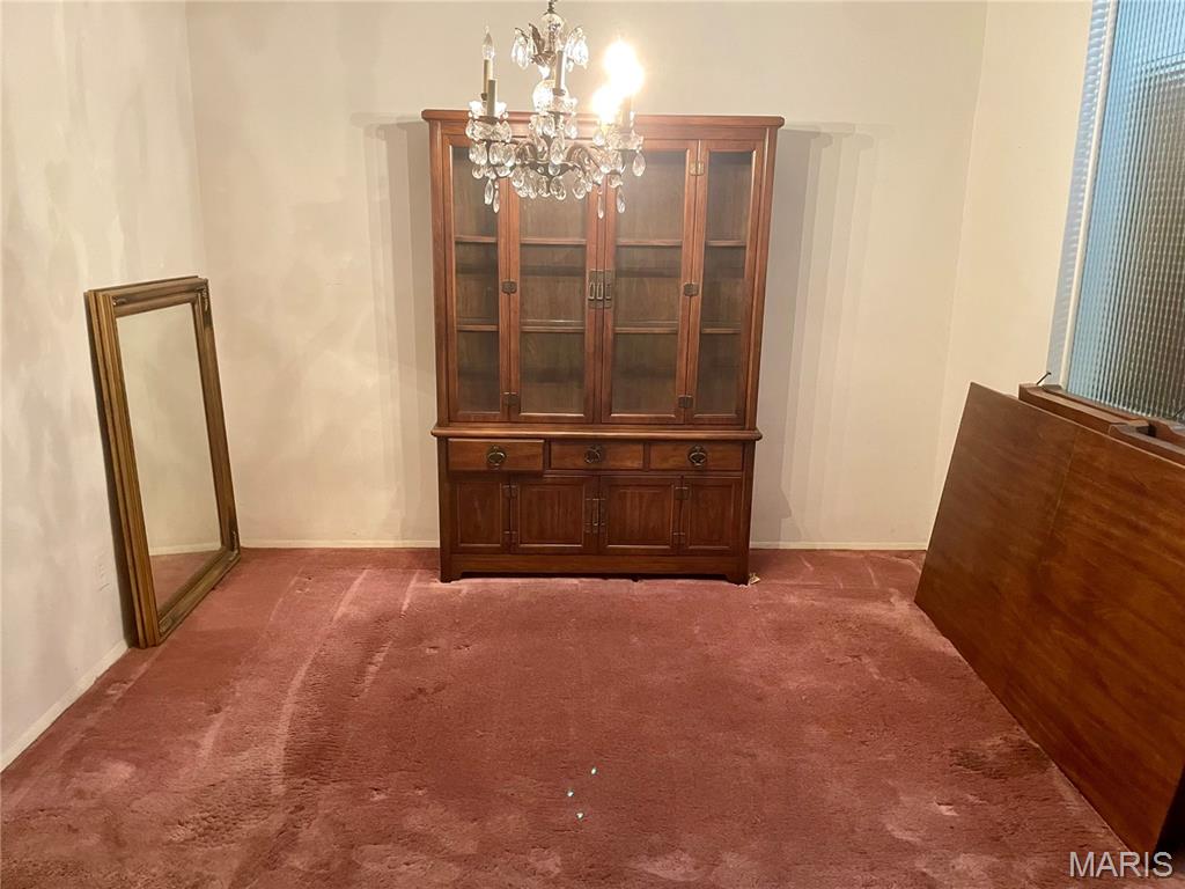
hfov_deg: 67.3
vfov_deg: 53.1
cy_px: 444
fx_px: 890
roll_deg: -1.1
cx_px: 592
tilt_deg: -11.3
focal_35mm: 26
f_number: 1.6
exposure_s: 1/60
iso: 320
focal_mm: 4.2
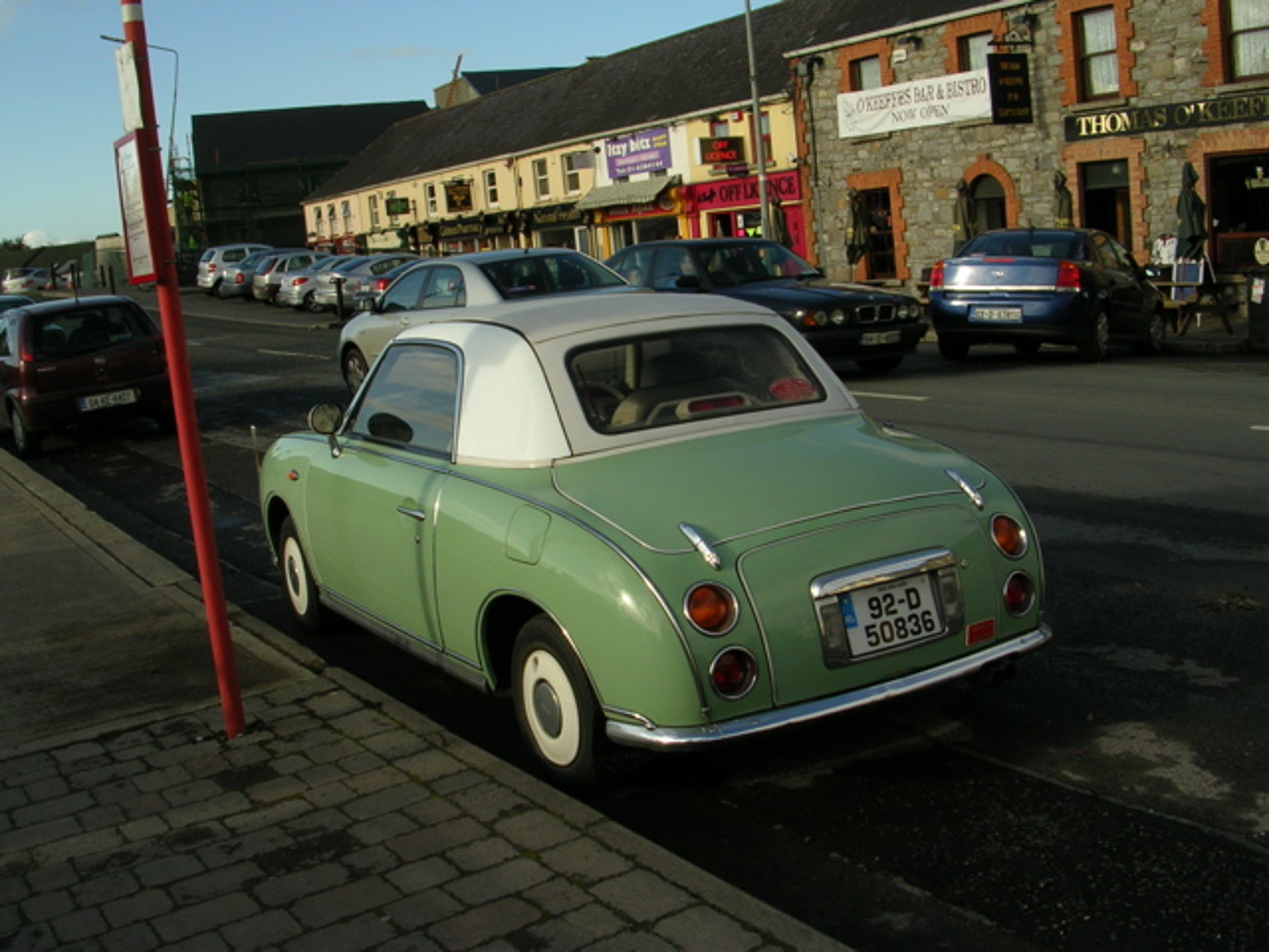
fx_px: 1393
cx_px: 634
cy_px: 476
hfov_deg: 49.0
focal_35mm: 38
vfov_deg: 37.7
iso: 50
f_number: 5.6
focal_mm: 5.8
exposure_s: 1/284
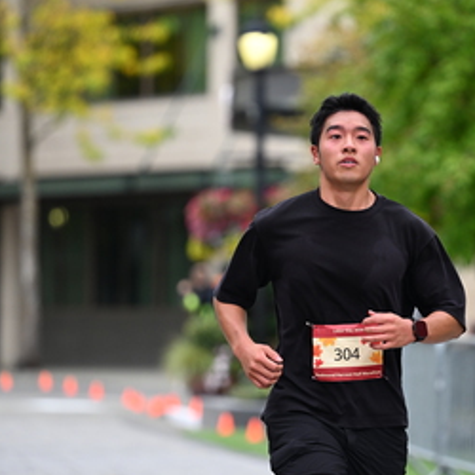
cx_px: 324
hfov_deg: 6.3
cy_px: 262
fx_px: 4347
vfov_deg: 6.3
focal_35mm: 280
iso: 640
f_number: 2.8
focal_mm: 150
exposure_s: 1/2000
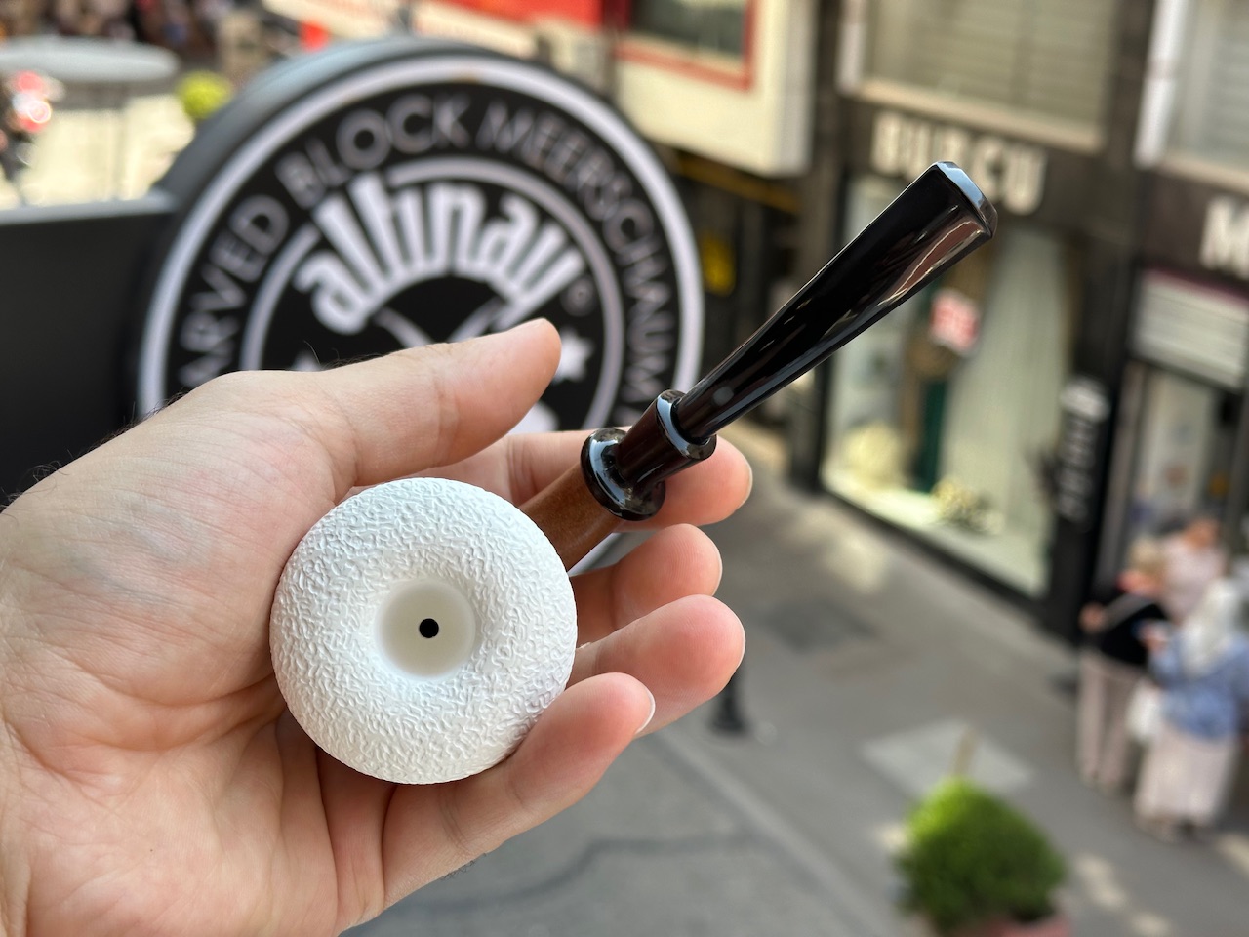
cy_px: 468
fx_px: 1732
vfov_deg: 30.3
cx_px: 624
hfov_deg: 39.7
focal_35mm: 48
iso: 64
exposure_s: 1/519
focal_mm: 6.86
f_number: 1.78
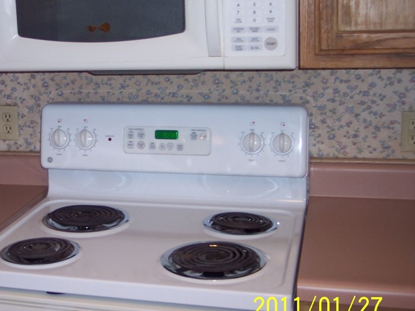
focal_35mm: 60
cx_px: 98
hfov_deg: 31.5
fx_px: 719
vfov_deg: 24.4
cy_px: 131
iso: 100
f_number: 2.8
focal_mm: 8
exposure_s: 1/60
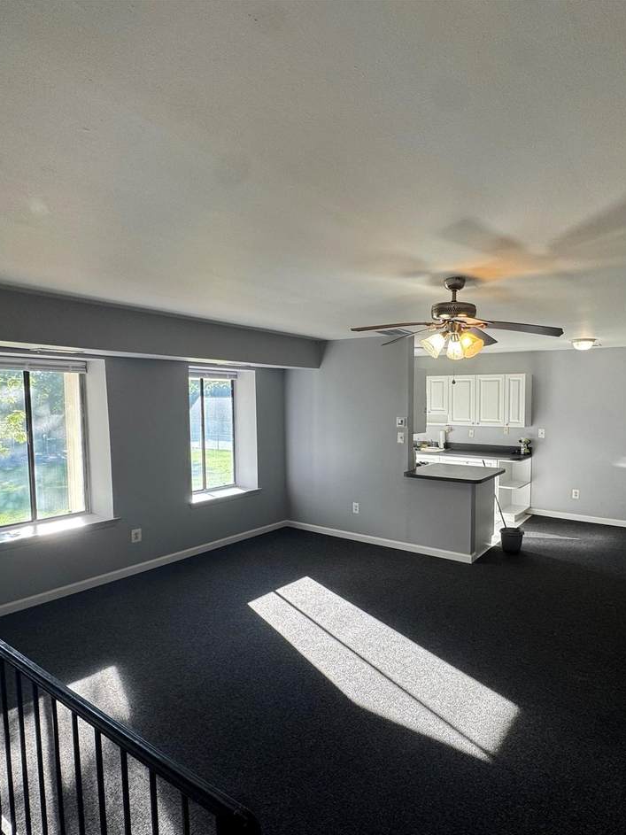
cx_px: 425
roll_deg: -0.7
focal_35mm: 19
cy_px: 424
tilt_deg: -4.0
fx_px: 458
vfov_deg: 84.7
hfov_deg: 66.5
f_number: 2.2
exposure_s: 1/120
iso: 80
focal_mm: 2.22
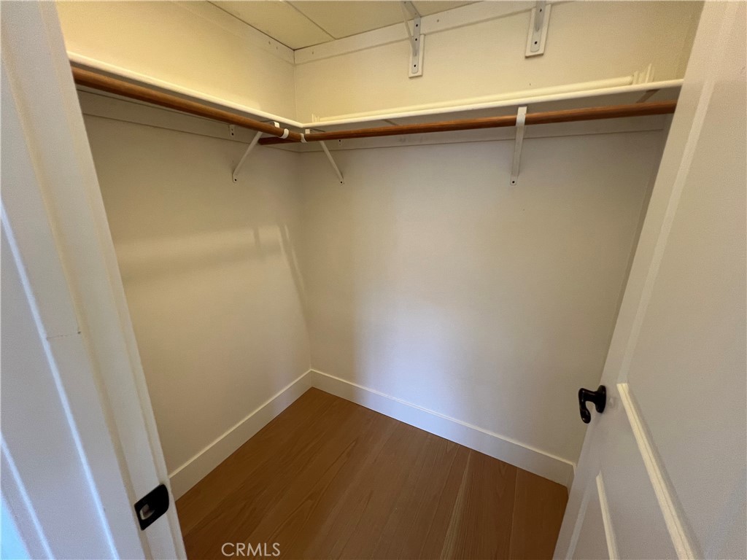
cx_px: 374
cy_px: 280
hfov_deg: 106.2
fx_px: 281
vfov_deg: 89.9
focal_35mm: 13
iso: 200
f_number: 1.8
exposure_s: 1/60
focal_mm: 1.57
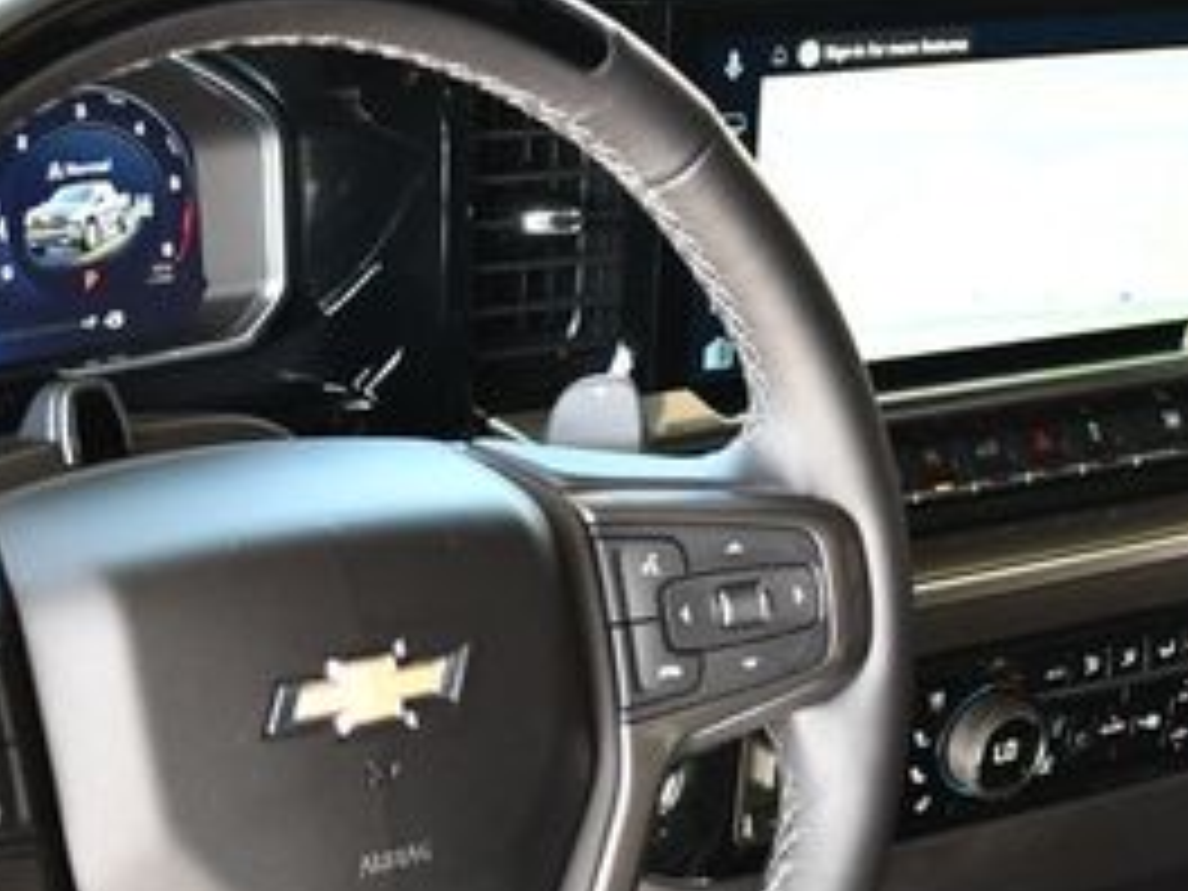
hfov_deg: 23.3
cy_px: 734
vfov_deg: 17.4
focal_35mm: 84
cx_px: 684
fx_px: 2883
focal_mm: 18
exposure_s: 1/125
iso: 800
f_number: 3.5
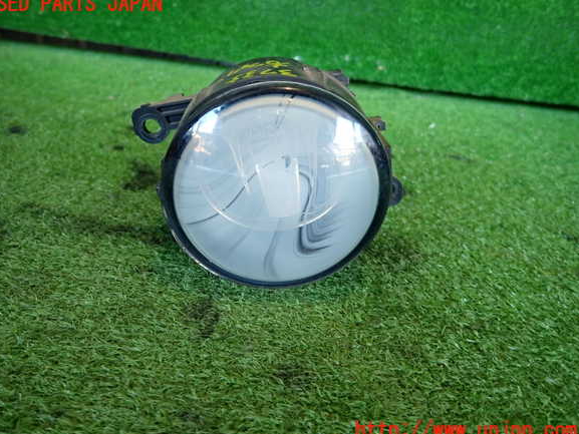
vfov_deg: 53.1
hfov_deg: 67.3
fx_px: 435
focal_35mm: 26
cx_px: 281
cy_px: 218
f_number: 2
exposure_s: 1/40
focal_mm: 4.5
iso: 200
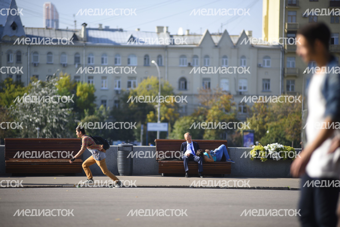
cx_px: 170
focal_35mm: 185
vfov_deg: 7.4
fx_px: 1748
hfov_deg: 11.1
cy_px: 114
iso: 200
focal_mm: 185
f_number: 2.8
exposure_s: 1/2000
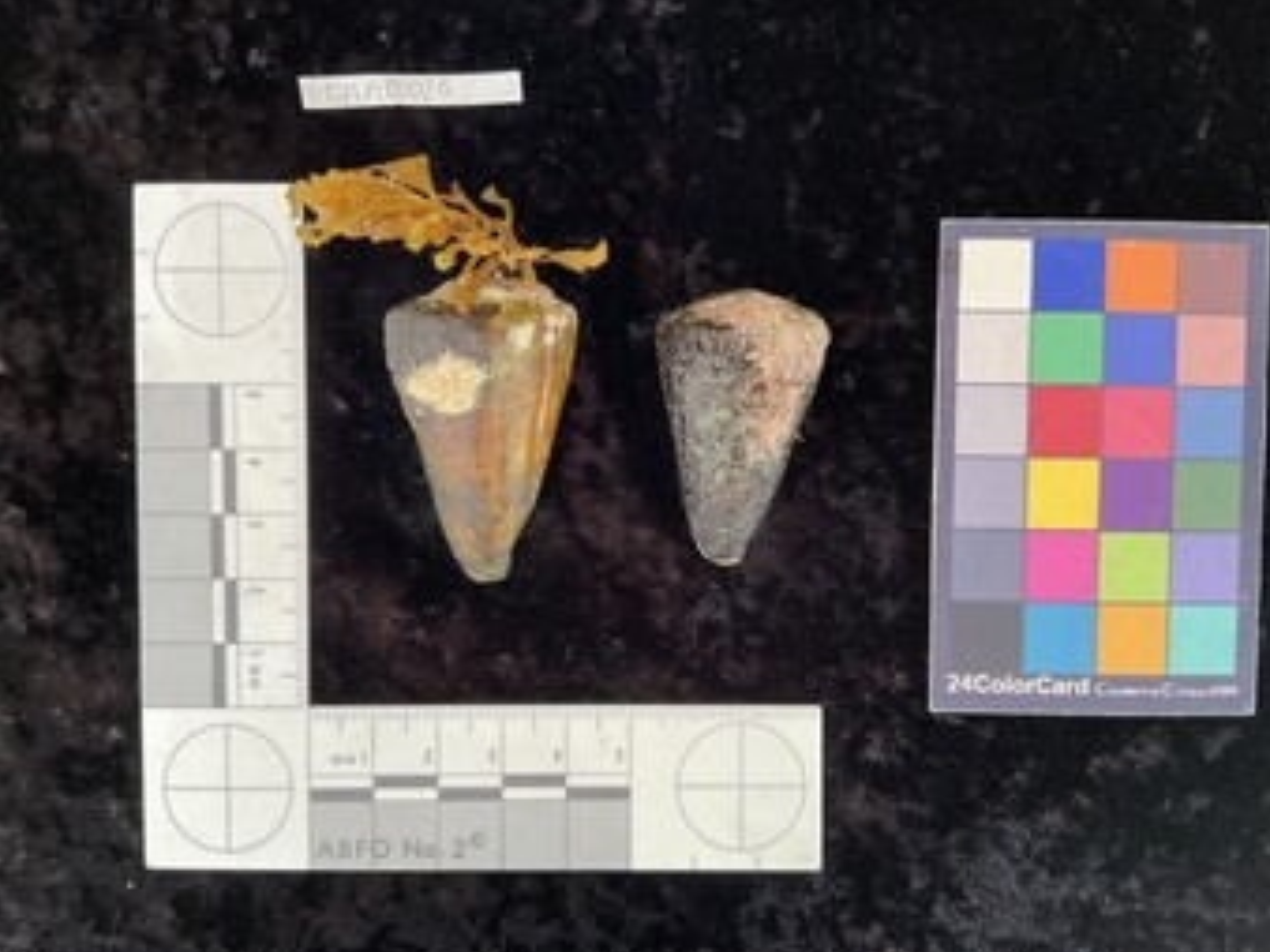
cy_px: 482
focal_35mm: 30
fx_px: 1100
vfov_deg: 46.8
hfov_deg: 60.0
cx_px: 652
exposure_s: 1/60
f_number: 1.8
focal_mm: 3
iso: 50
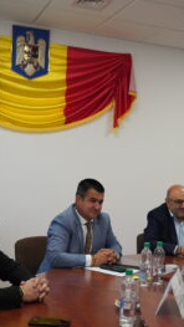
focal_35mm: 52
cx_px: 124
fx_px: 451
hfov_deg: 23.0
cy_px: 165
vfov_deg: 39.9
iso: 4000
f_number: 3.2
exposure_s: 1/640
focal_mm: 32.6
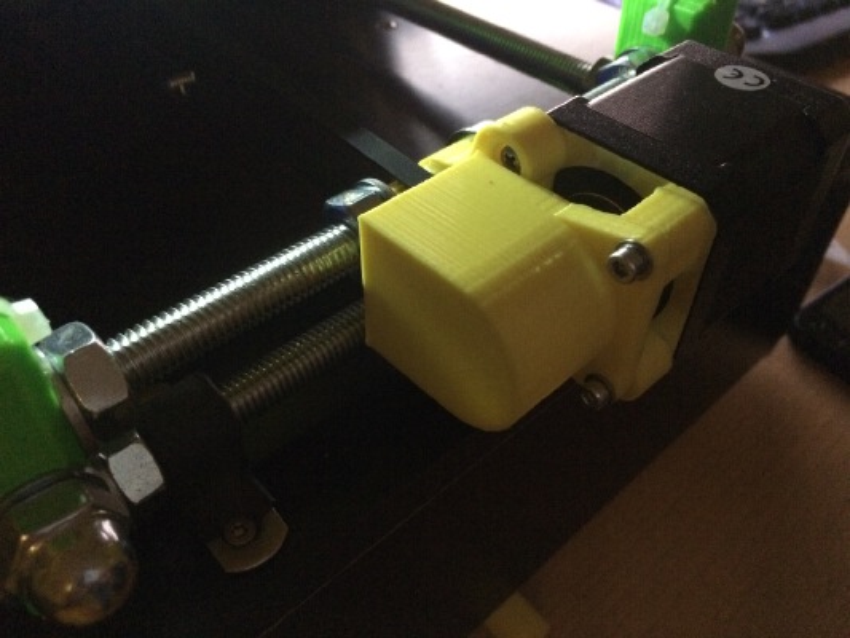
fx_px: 712
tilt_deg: -45.9
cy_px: 319
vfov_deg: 48.2
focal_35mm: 29
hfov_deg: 61.6
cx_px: 425
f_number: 2.2
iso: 640
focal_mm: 4.15
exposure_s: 1/15
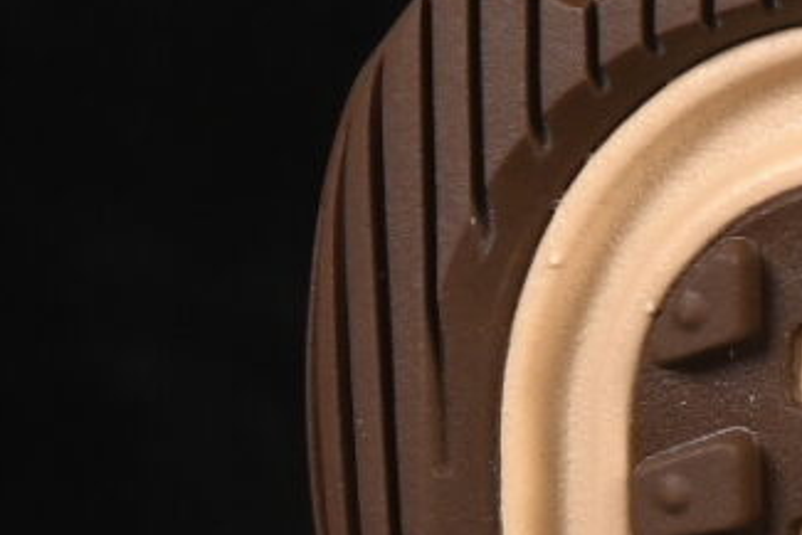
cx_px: 2640
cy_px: -117
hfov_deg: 3.4
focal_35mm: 591
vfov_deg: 2.3
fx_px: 13171
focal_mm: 50
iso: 160
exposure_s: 1/80
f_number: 7.1
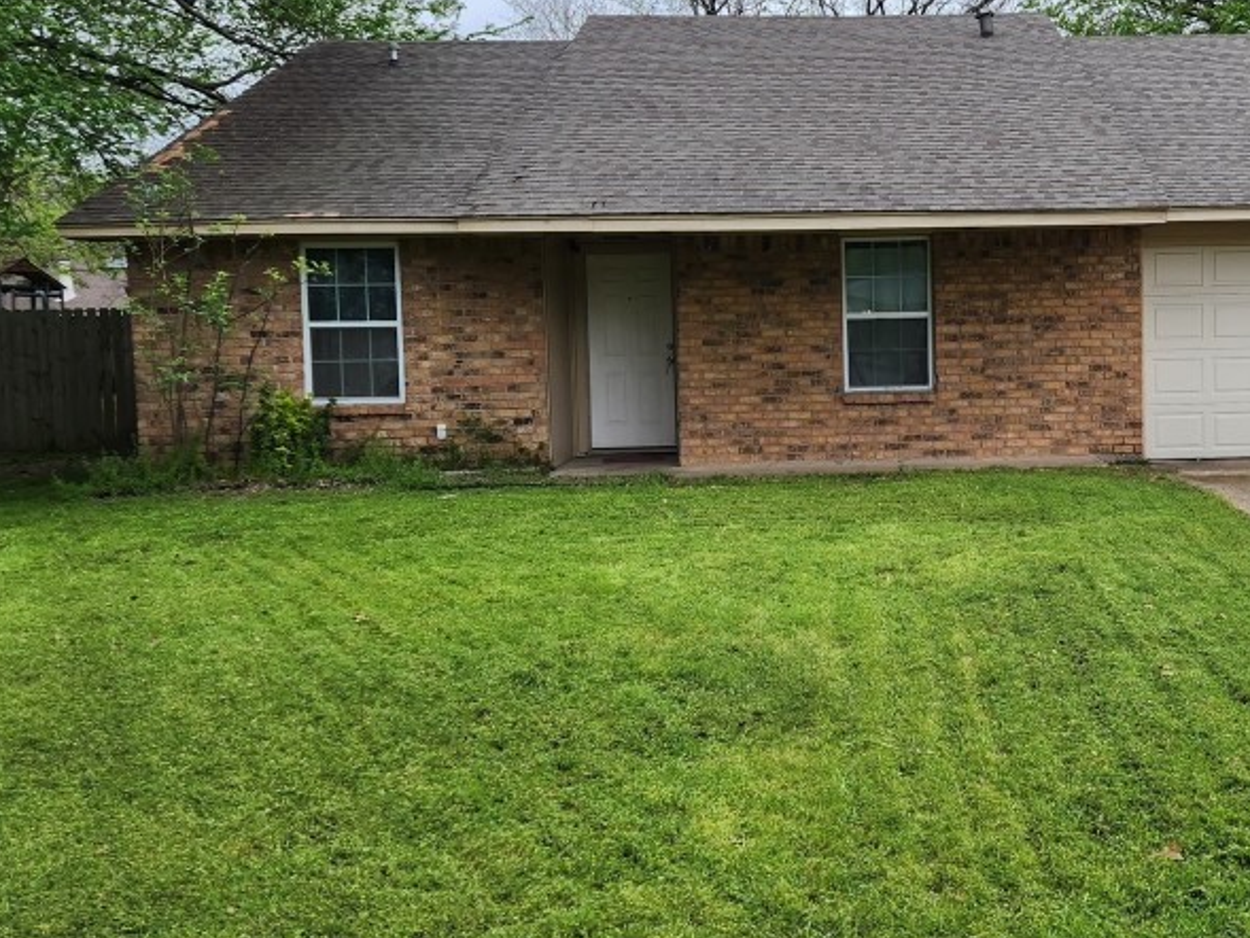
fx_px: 1445
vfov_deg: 35.9
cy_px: 382
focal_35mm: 40
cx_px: 932
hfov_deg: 45.2
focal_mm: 5.4
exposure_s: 1/180
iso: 32
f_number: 1.8
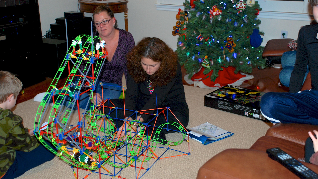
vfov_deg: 23.5
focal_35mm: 51
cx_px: 159
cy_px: 73
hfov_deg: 40.6
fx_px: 430
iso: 200
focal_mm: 32
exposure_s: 1/60
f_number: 4.2
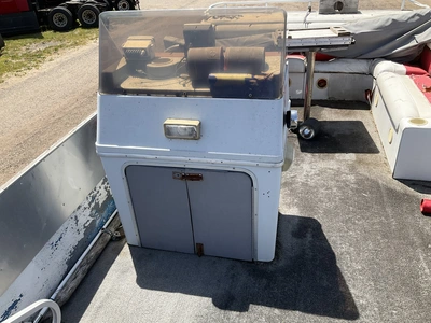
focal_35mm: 29
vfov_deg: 48.2
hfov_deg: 61.7
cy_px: 162
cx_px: 216
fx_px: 361
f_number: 1.8
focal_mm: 3
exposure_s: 1/1144
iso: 25
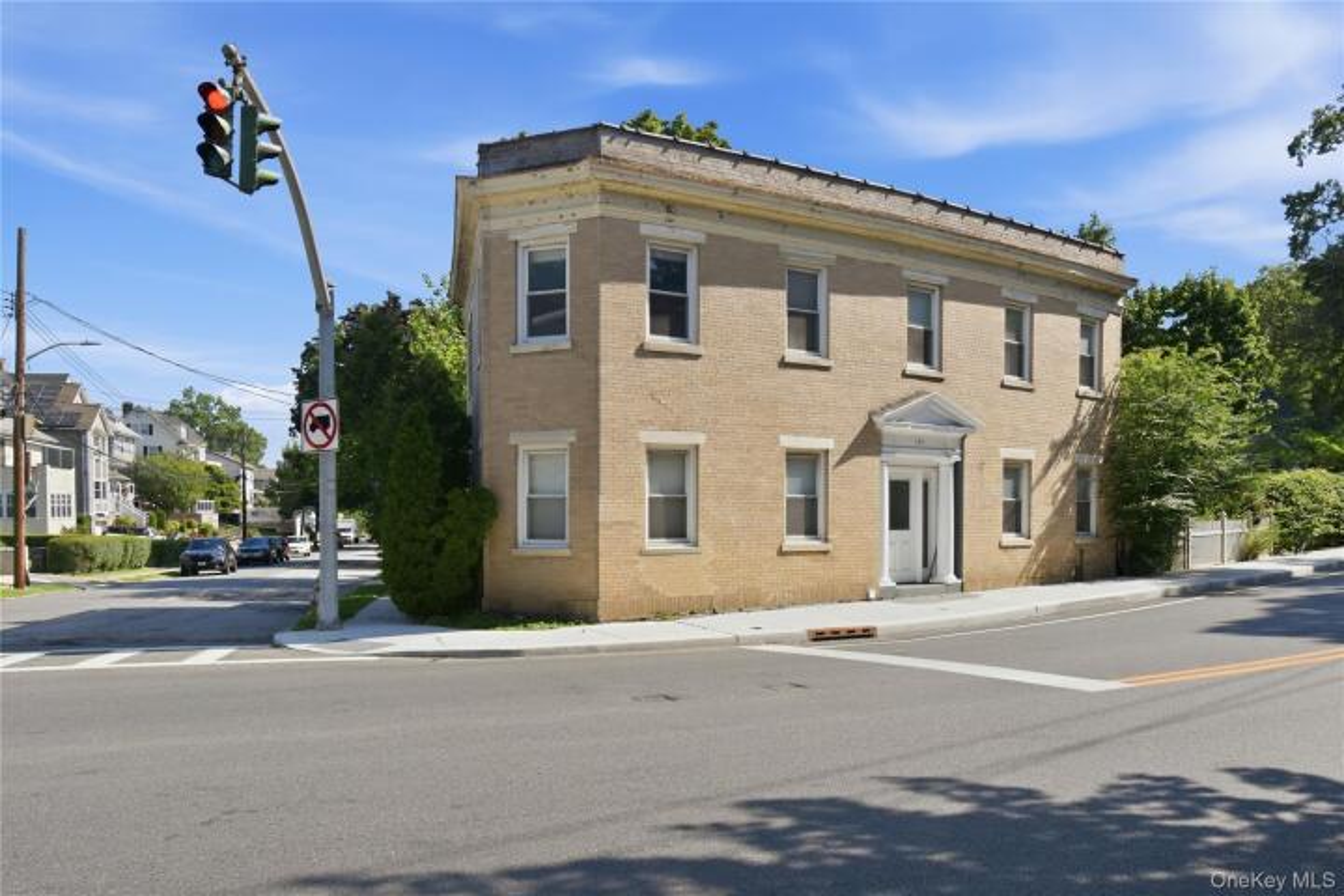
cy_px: 448
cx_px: 672
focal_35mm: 27
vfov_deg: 47.9
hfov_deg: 67.4
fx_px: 1008
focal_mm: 18
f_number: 8
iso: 160
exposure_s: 1/500
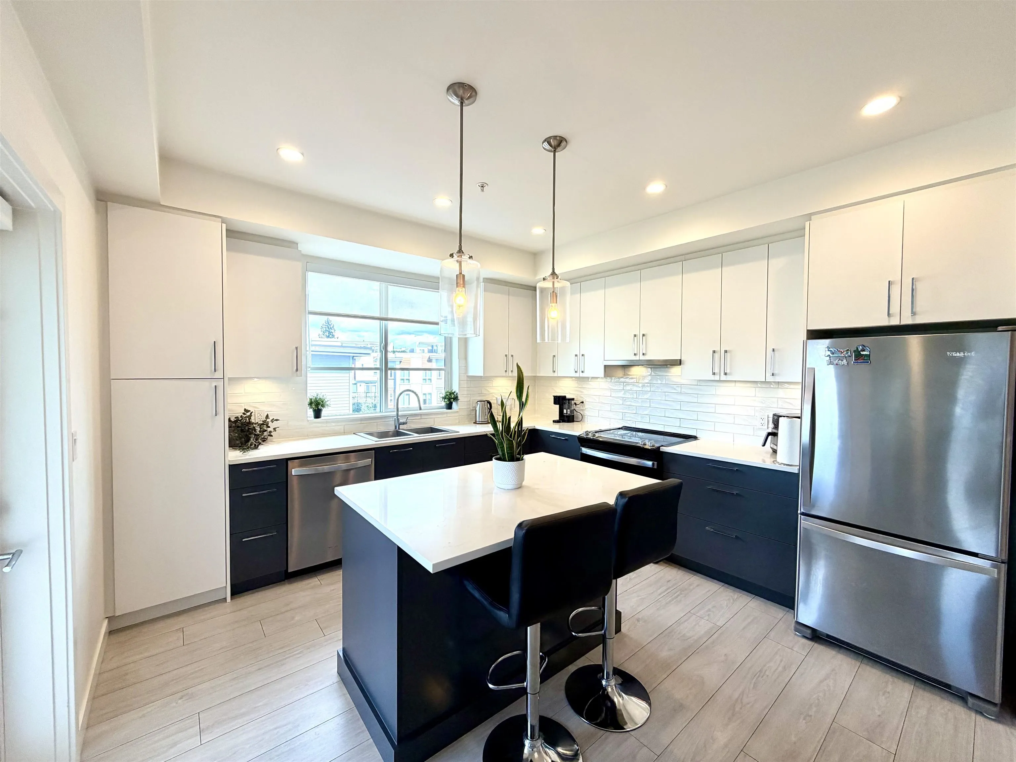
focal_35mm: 14
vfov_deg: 85.7
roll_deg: -0.1
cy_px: 381
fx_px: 411
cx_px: 508
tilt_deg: -1.2
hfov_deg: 102.1
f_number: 2.2
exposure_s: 1/120
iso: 80
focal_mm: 2.22
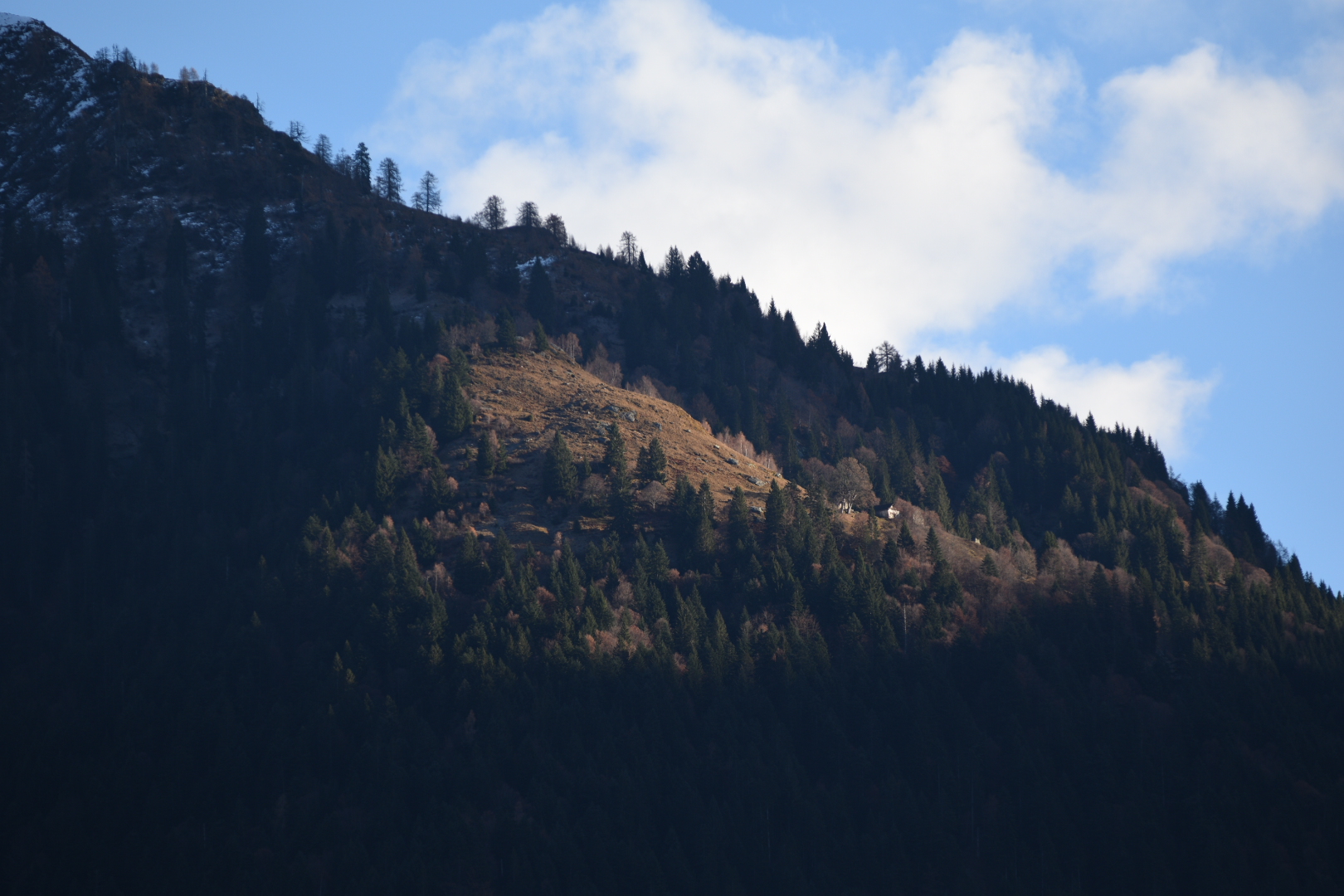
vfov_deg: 4.6
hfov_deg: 6.9
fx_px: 11199
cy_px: 448
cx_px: 672
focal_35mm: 300
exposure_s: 1/1000
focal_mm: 200
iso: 100
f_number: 2.8
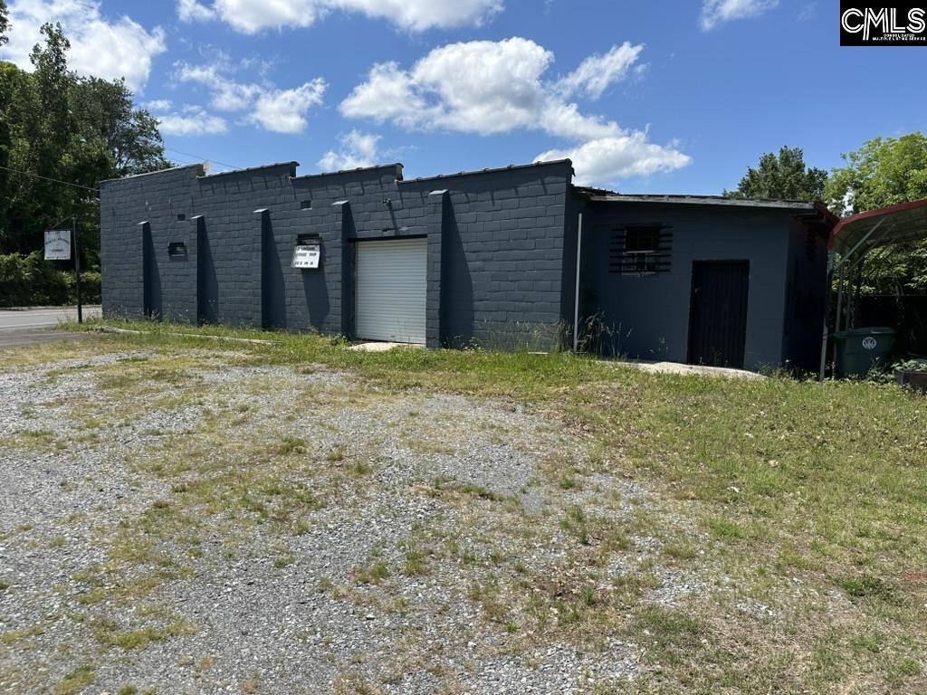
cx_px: 464
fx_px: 643
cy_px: 348
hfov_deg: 71.6
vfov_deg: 56.8
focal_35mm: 24
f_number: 1.78
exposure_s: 1/5263
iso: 80
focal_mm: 6.86
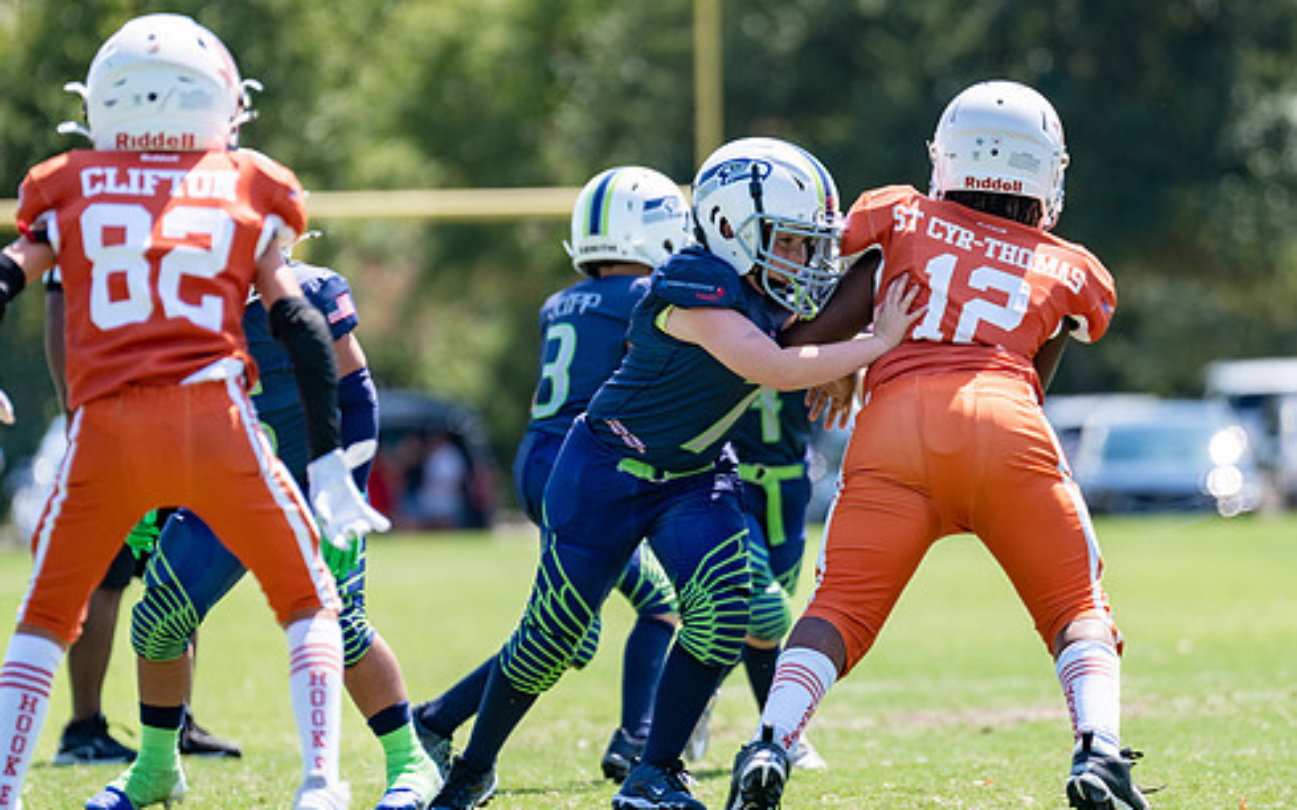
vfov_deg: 3.6
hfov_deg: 5.8
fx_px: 12793
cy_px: 415
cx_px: 759
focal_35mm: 362
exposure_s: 1/1000
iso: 100
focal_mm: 200
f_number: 2.8
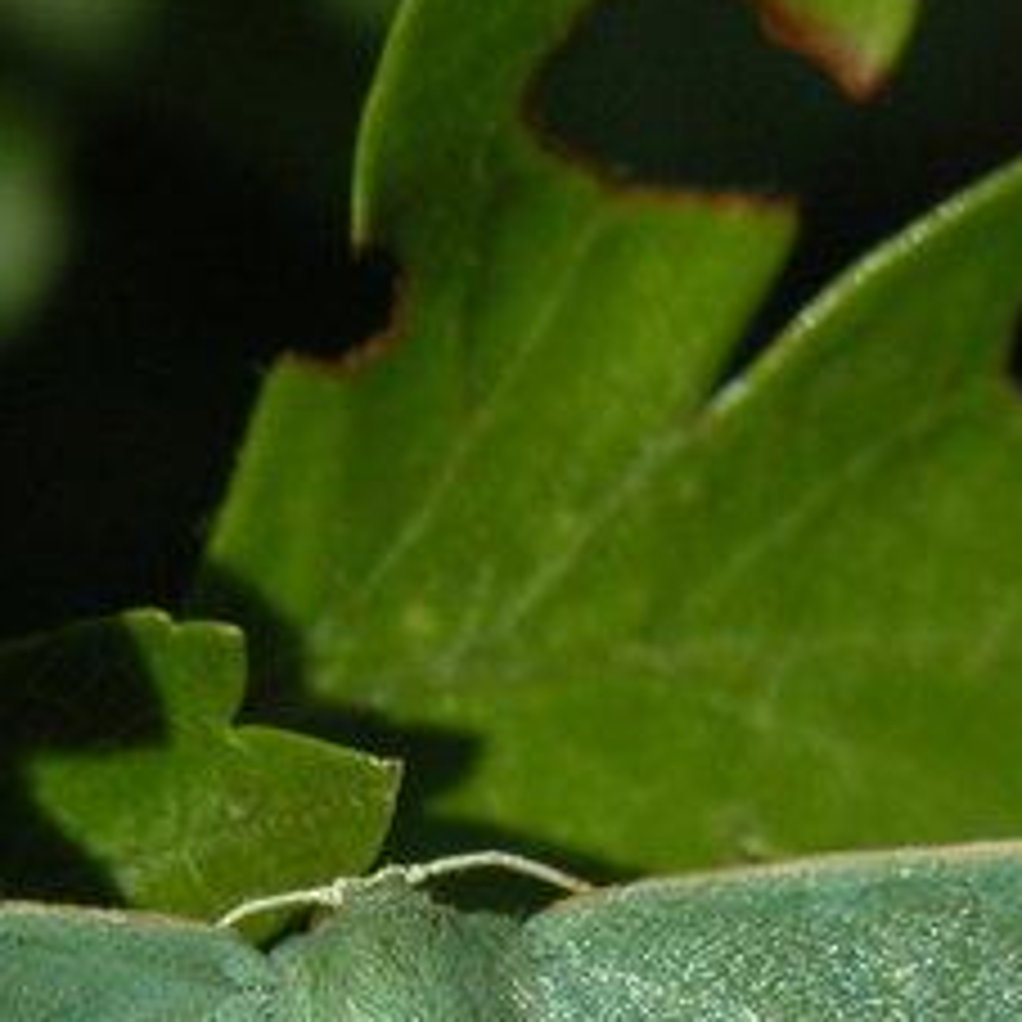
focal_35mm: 415
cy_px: 1274
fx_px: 13862
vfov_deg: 4.2
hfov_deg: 4.2
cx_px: 470
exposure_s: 1/2000
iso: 200
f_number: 5.4
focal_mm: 31.9
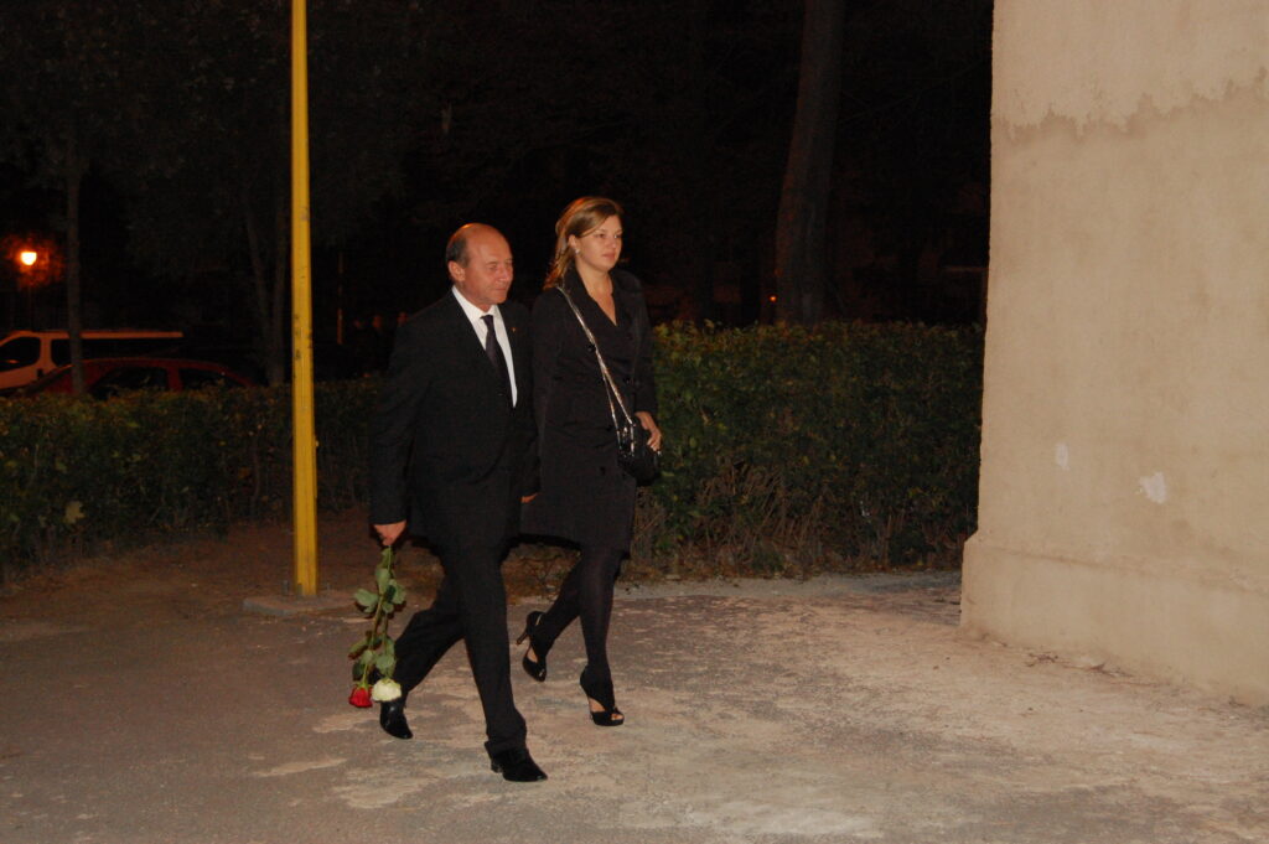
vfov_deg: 23.7
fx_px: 2008
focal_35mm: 57
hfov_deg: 35.1
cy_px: 422
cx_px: 634
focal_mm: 38
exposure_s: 1/60
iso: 1600
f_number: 4.8
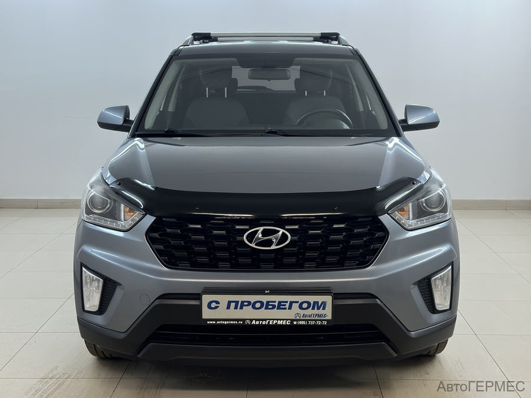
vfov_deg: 30.3
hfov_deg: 39.7
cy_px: 199
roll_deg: -0.1
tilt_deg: -8.9
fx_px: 736
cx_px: 266
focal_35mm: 48
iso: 80
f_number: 1.78
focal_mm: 6.86
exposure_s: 1/100
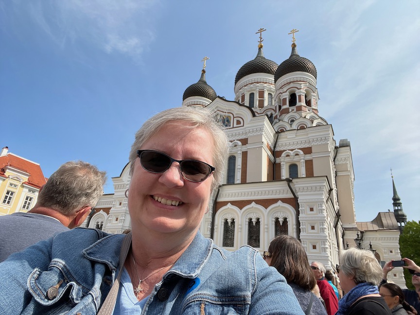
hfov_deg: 73.9
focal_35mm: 23
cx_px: 210
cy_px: 158
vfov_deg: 58.9
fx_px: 279
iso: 32
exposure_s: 1/844
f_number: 2.2
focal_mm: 2.71
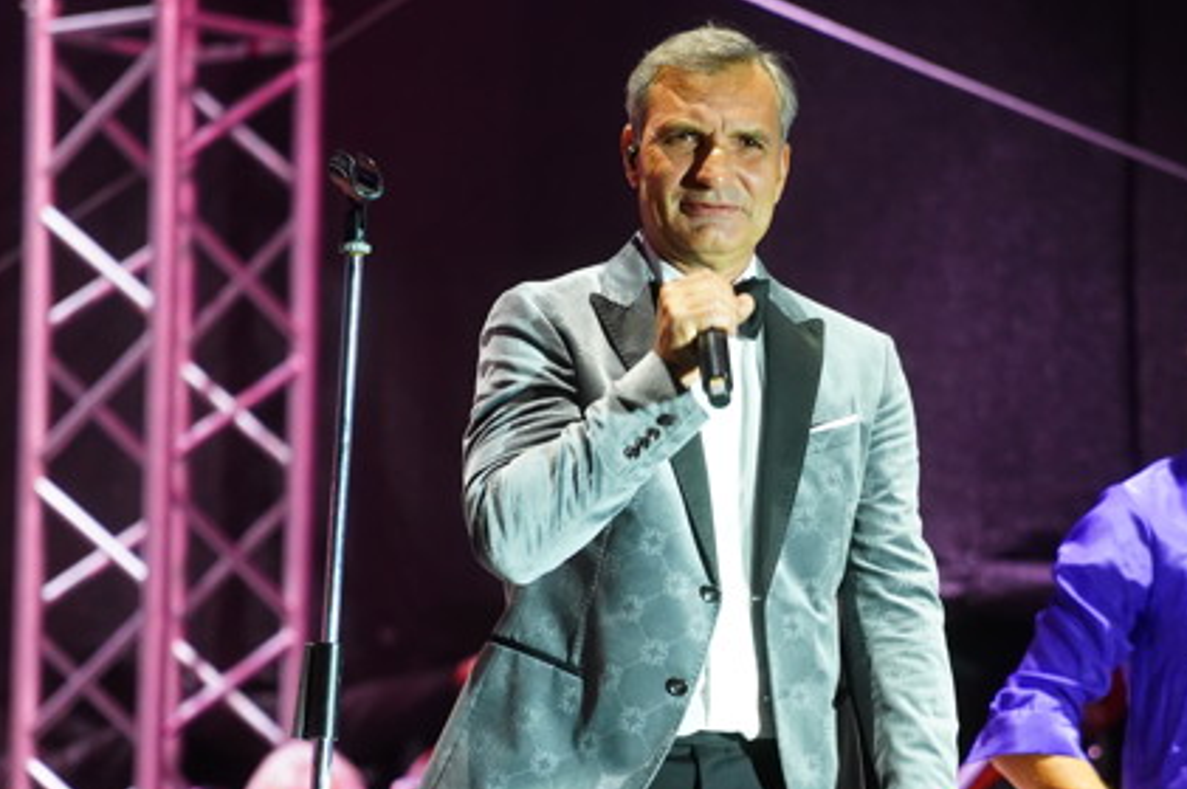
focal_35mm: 328
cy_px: 578
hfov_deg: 6.3
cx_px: 736
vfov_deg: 4.2
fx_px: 10806
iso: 4000
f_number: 4
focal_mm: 200
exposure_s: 1/200
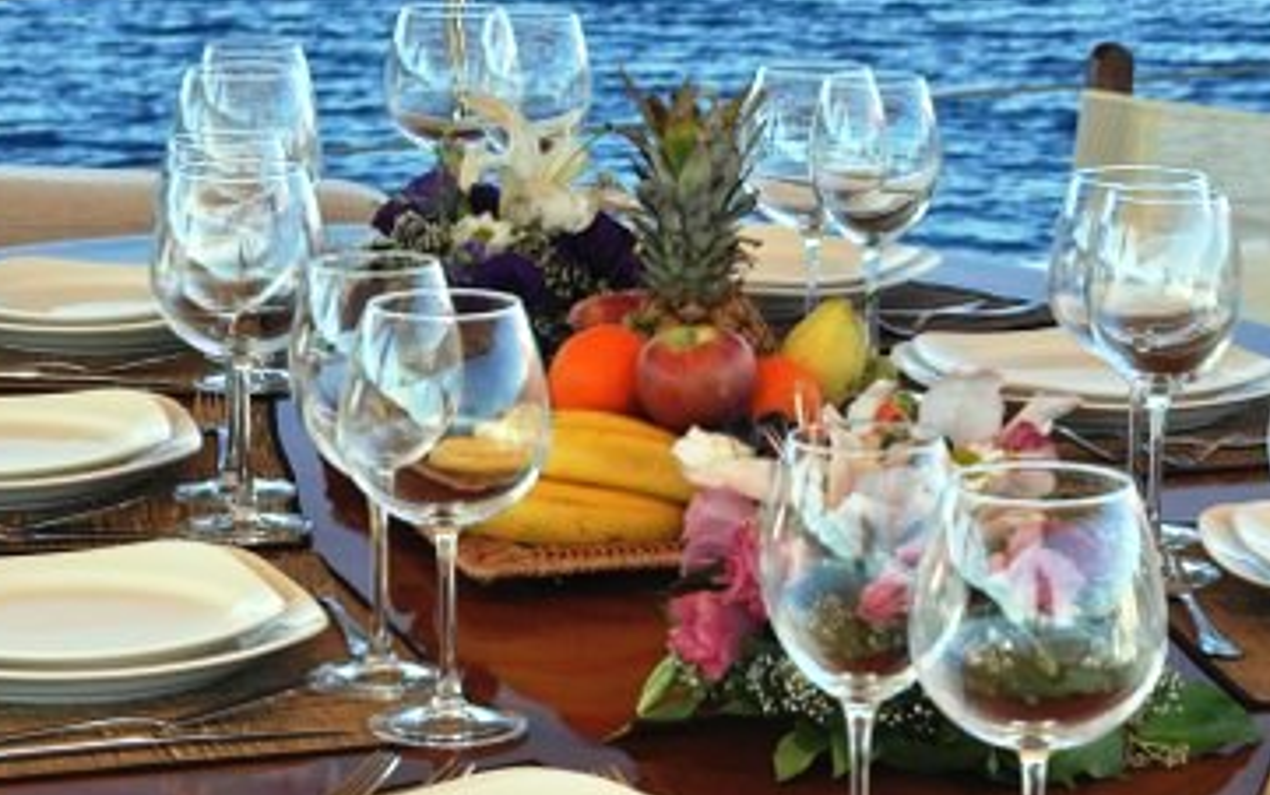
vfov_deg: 10.3
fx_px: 4398
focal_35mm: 127
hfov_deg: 16.4
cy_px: 463
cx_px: 781
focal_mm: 50
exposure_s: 1/50
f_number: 10
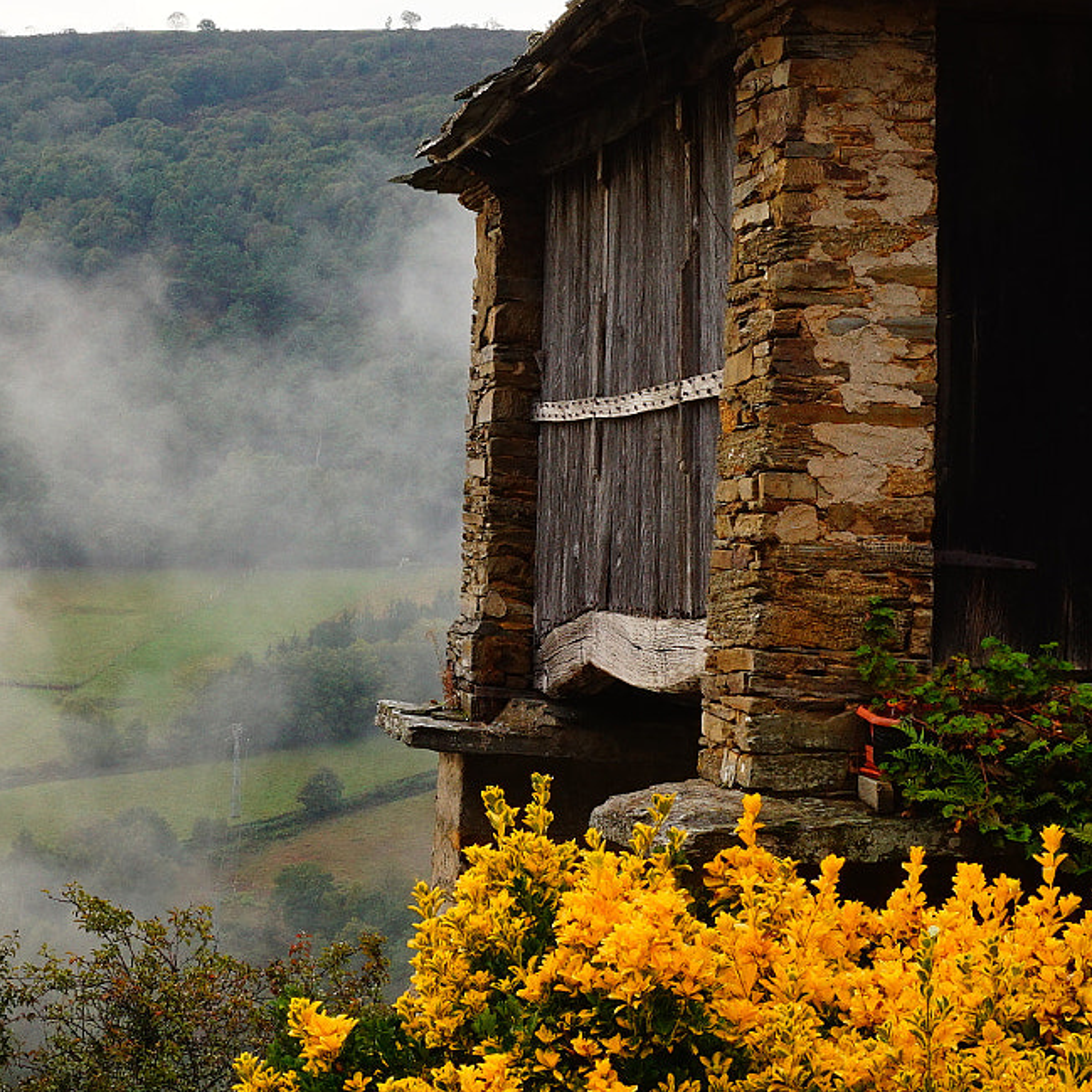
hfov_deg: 19.1
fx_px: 3249
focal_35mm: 91
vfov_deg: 19.0
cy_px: 383
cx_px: 456
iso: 200
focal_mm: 29
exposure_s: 1/20
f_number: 14
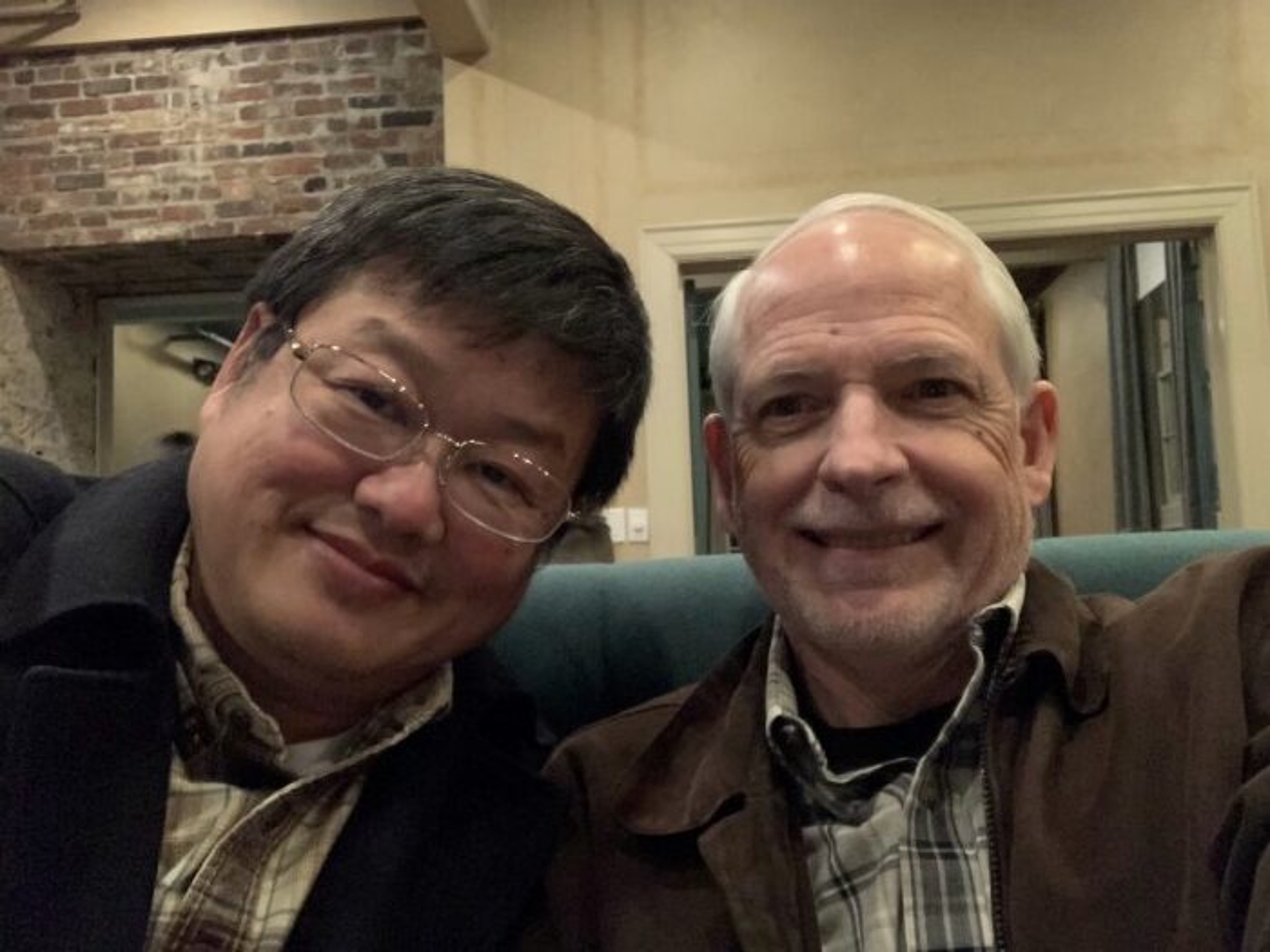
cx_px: 635
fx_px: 1174
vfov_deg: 44.2
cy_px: 476
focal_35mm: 32
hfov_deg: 56.8
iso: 1600
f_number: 2.2
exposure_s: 1/15
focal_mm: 2.87
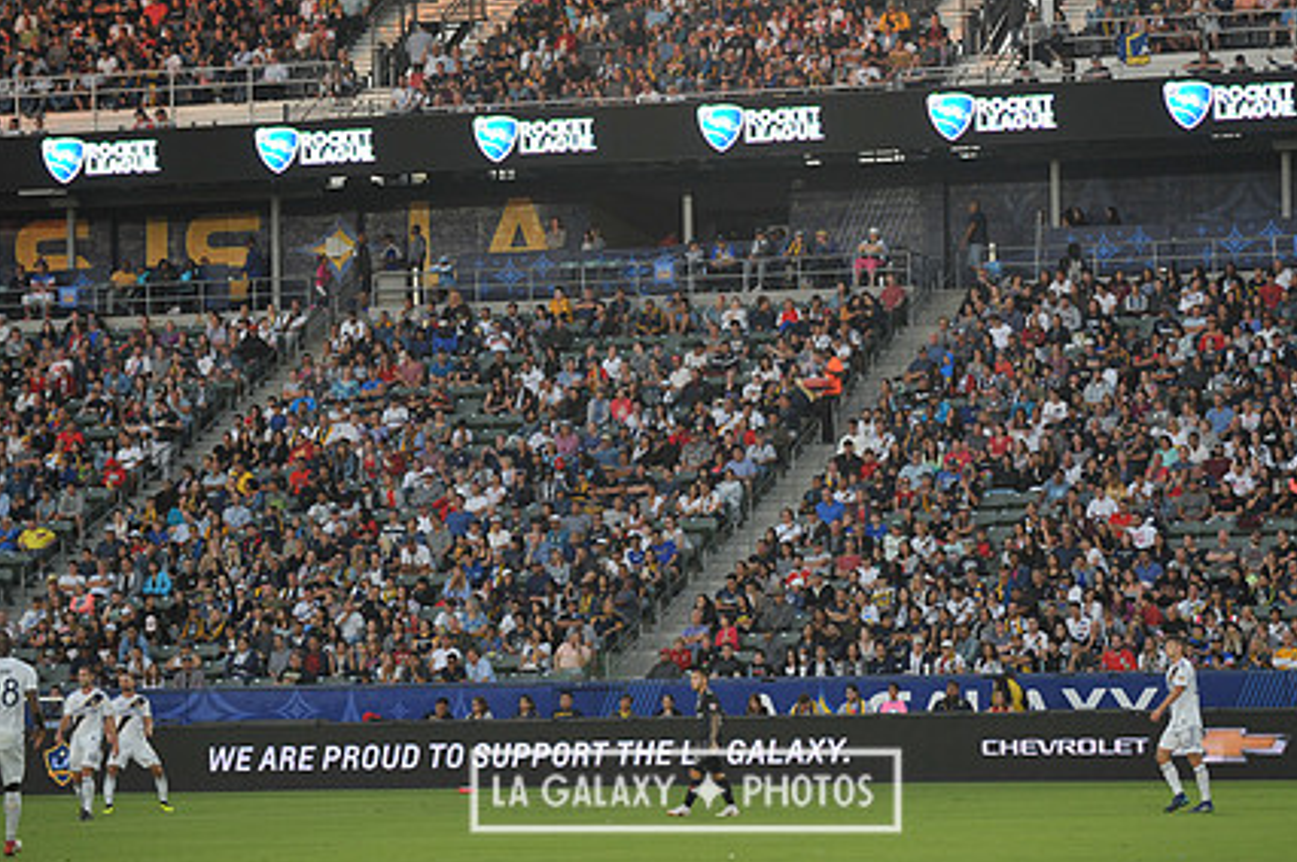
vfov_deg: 8.7
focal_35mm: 158
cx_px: 685
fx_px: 5686
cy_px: 332
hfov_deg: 13.0
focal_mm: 116
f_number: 2.8
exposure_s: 1/800
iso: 640
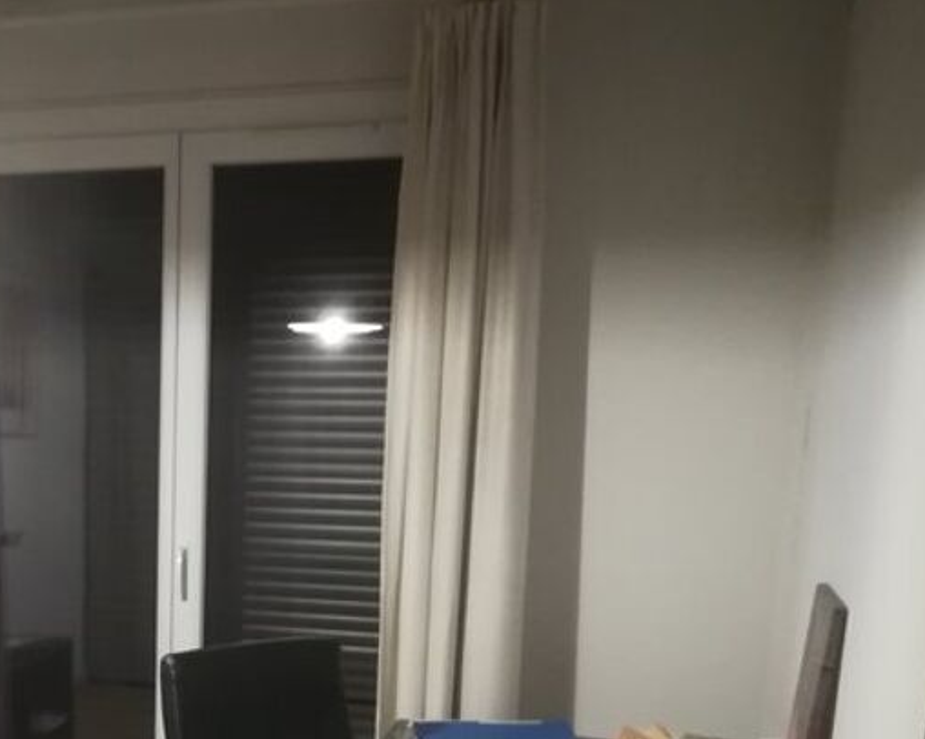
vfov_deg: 29.0
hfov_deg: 35.6
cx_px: 133
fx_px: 1368
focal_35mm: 50
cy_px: 664
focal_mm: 3.83
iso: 500
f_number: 2.2
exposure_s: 1/15
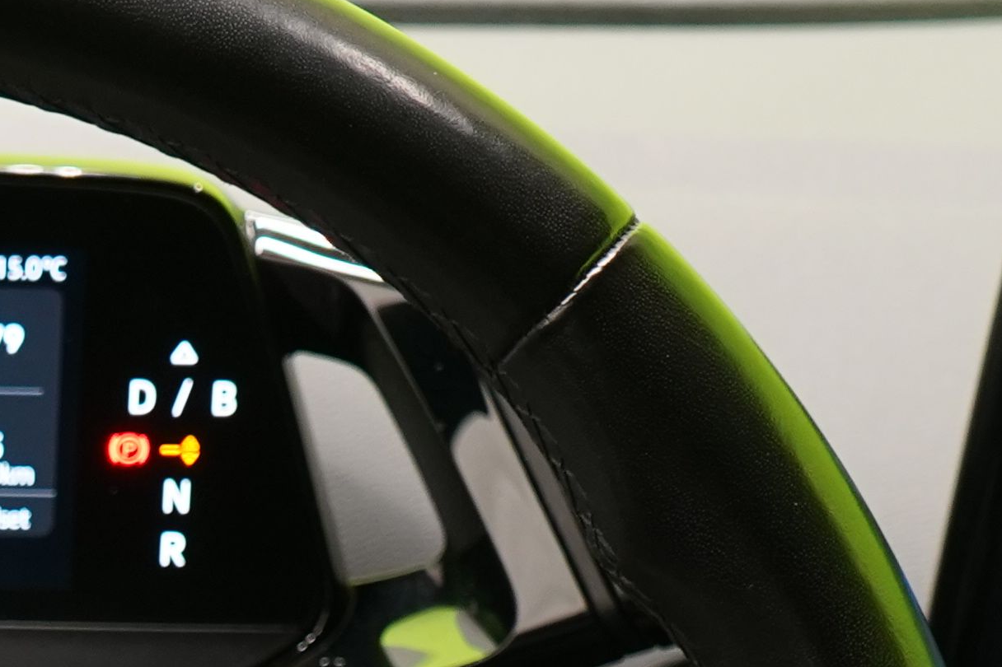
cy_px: 1182
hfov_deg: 13.0
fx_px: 4257
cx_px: -259
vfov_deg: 8.6
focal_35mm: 153
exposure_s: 1/20
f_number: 5
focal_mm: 31
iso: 1250
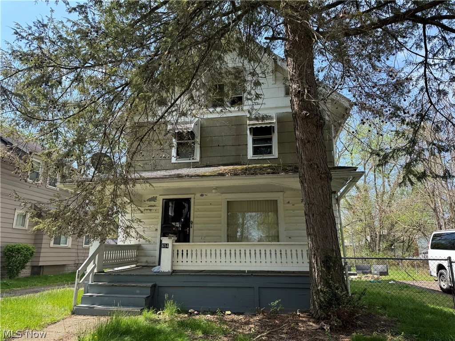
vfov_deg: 56.8
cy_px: 170
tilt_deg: +14.1
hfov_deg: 71.6
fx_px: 315
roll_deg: -0.5
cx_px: 228
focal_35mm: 24
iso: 80
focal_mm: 6.76
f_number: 1.78
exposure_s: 1/1410
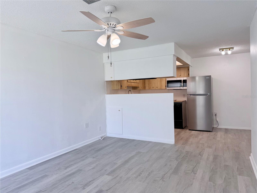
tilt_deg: -1.2
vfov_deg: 56.8
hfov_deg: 71.6
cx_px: 128
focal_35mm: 24
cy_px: 96
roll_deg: +1.3
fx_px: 178
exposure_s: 1/303
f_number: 1.78
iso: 80
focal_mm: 6.76
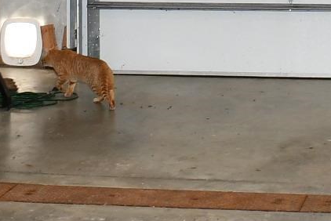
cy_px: -292
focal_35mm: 178
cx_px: 261
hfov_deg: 11.5
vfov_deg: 7.3
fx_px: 1638
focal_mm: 18
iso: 200
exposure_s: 1/60
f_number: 4
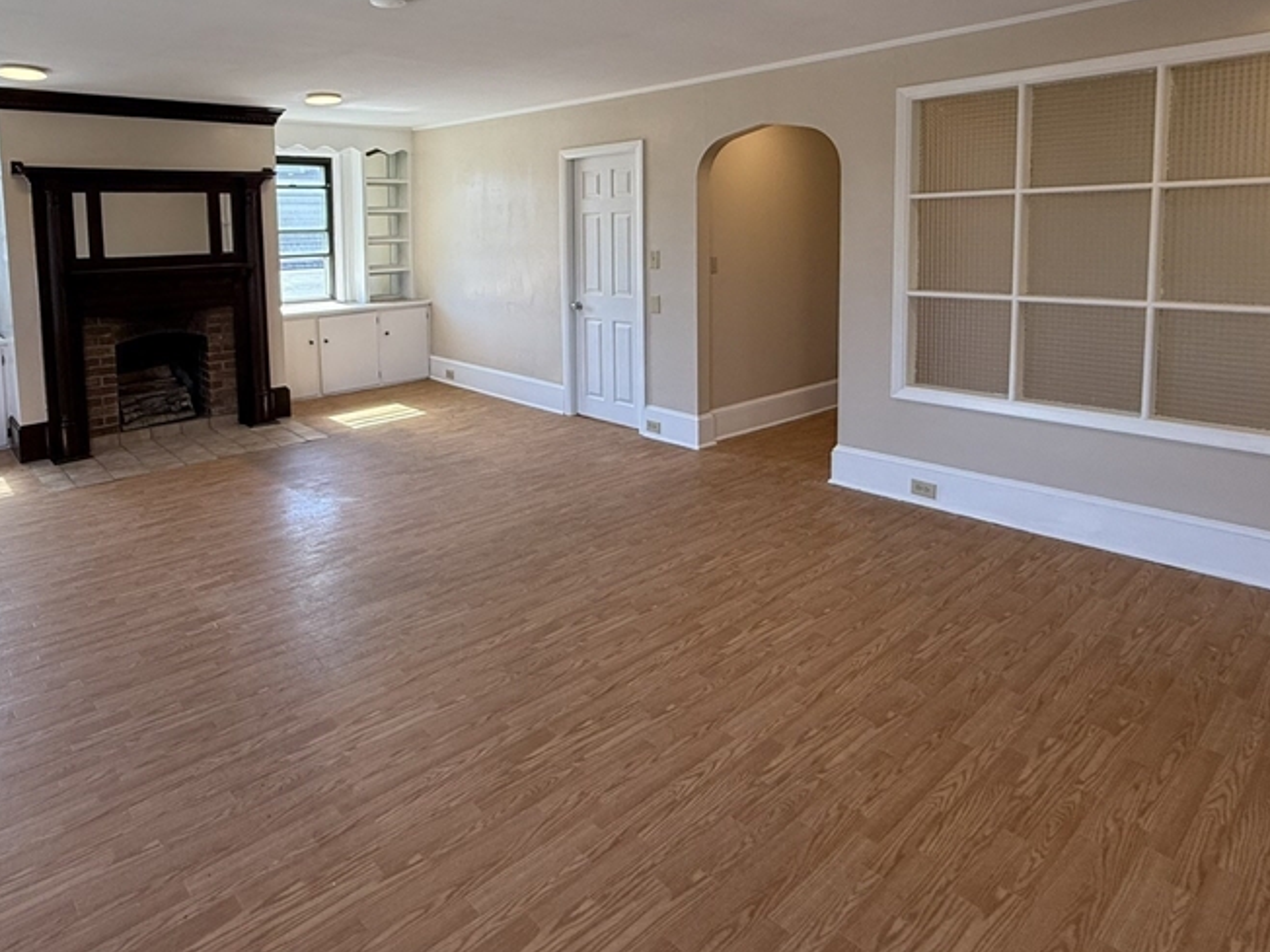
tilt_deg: -4.8
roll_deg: +1.0
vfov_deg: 59.1
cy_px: 290
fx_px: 807
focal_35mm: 22
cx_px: 528
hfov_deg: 75.8
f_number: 2.2
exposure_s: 1/120
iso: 100
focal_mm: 2.22
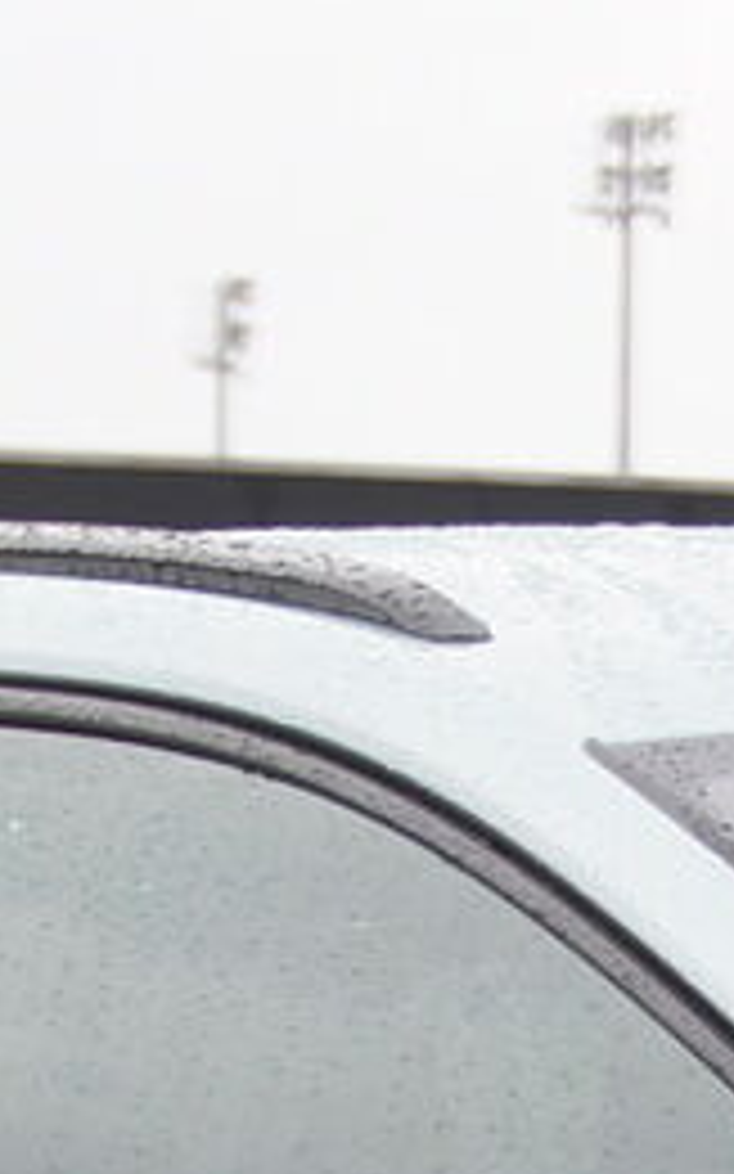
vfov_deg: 3.4
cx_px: 1288
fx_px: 19783
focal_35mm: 618
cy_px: 2209
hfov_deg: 2.1
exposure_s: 1/125
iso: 100
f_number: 5.6
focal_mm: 55
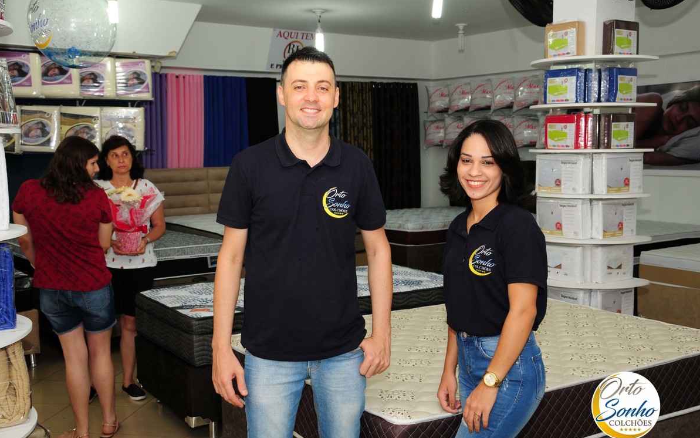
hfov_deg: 46.2
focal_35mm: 43
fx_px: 820
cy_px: 233
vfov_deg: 29.9
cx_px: 349
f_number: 5.6
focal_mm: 28
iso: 200
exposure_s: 1/60
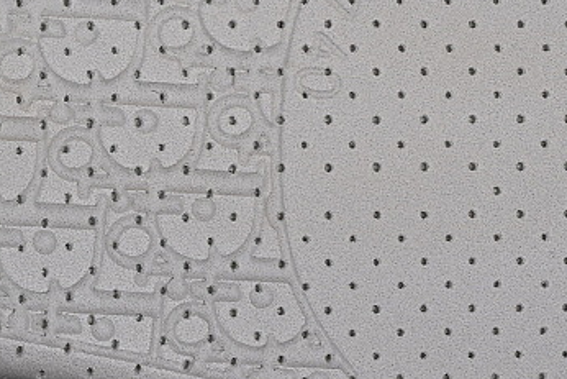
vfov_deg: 5.9
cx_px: 146
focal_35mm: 234
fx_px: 3687
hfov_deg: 8.8
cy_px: 128
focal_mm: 50
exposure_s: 1/80
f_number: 7.1
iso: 160
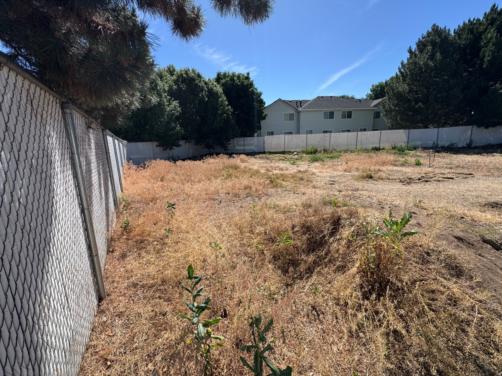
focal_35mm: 14
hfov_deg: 102.1
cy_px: 188
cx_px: 251
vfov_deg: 85.7
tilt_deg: -13.9
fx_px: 203
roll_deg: +1.8
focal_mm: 2.22
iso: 50
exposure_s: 1/1506
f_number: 2.2
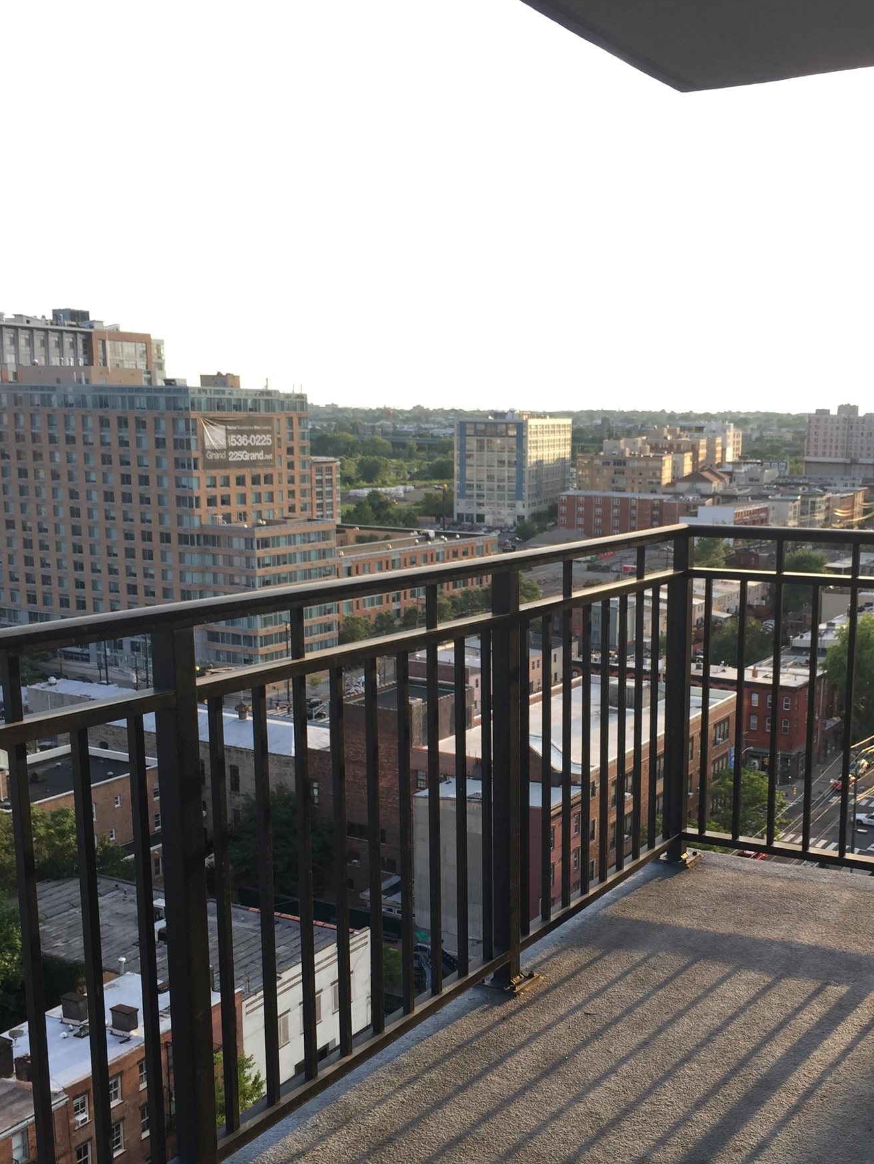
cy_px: 701
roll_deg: -0.8
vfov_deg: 48.7
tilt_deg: -10.4
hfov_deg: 37.5
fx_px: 1279
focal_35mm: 38
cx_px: 542
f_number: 2.2
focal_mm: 4.15
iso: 32
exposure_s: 1/187
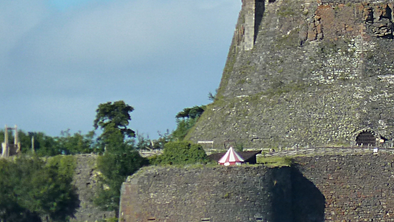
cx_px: 430
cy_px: 94
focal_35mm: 690
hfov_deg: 3.1
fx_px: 7210
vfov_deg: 1.8
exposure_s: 1/500
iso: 125
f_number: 5
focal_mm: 39.7
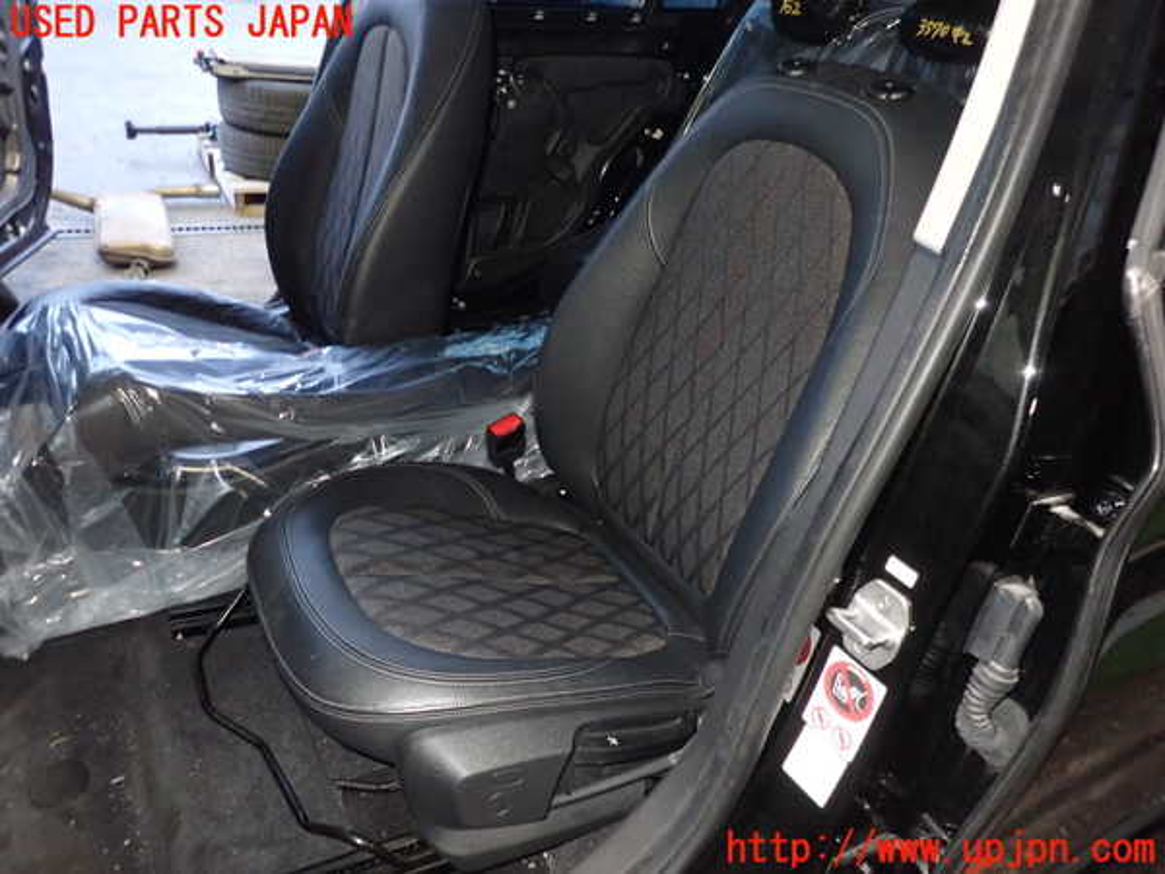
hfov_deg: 69.4
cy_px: 437
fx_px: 841
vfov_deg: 54.9
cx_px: 582
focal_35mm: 25
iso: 800
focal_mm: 4.5
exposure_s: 1/30
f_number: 2
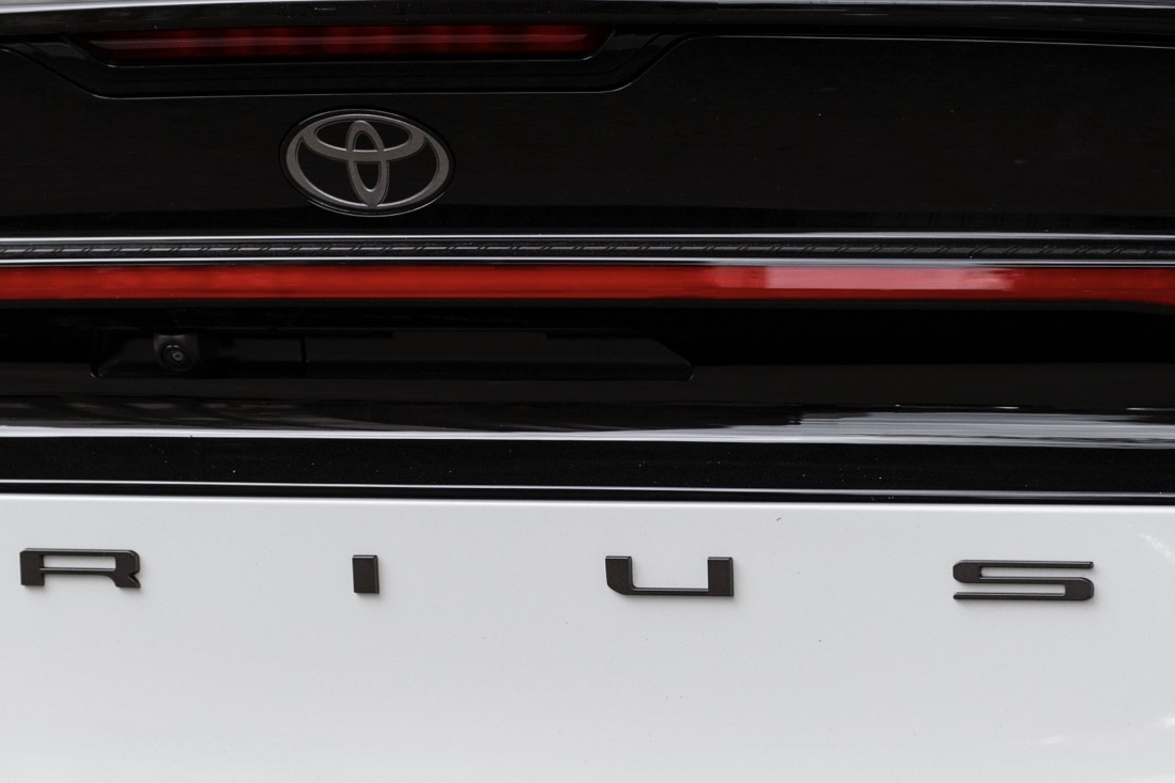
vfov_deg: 7.2
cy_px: 194
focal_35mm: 191
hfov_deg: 10.8
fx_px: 6234
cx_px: 541
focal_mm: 70
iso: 250
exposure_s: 1/160
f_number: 3.5
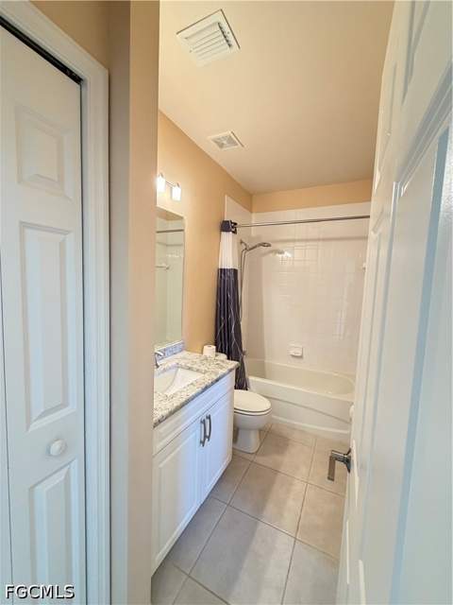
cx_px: 226
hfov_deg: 85.7
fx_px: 244
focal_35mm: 14
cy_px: 302
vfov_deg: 102.1
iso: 400
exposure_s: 1/60
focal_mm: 2.22
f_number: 2.2
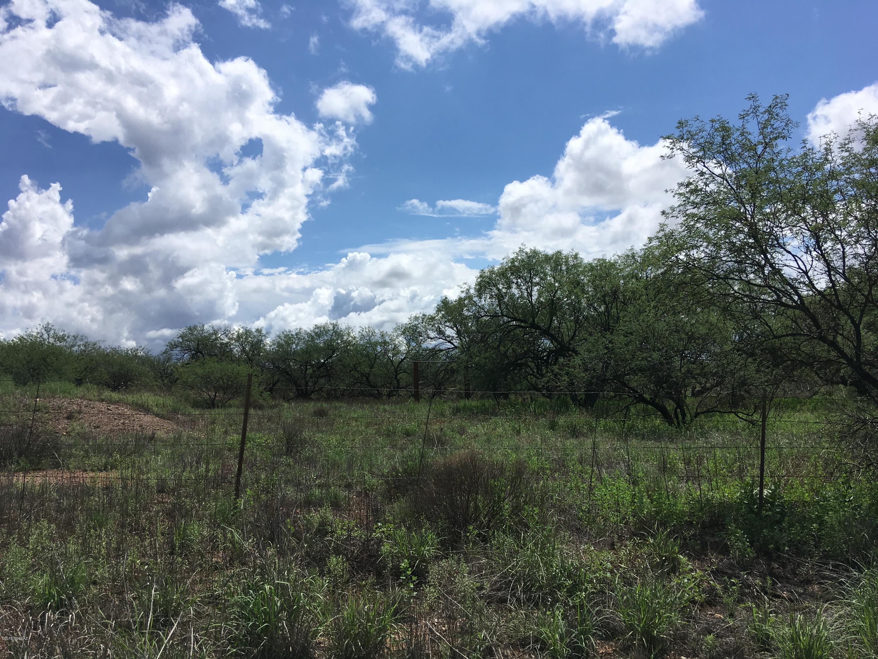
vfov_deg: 48.2
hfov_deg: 61.7
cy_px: 330
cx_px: 439
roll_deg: +2.0
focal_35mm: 29
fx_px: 736
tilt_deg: +3.3
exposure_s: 1/3344
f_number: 2.2
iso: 25
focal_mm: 4.15
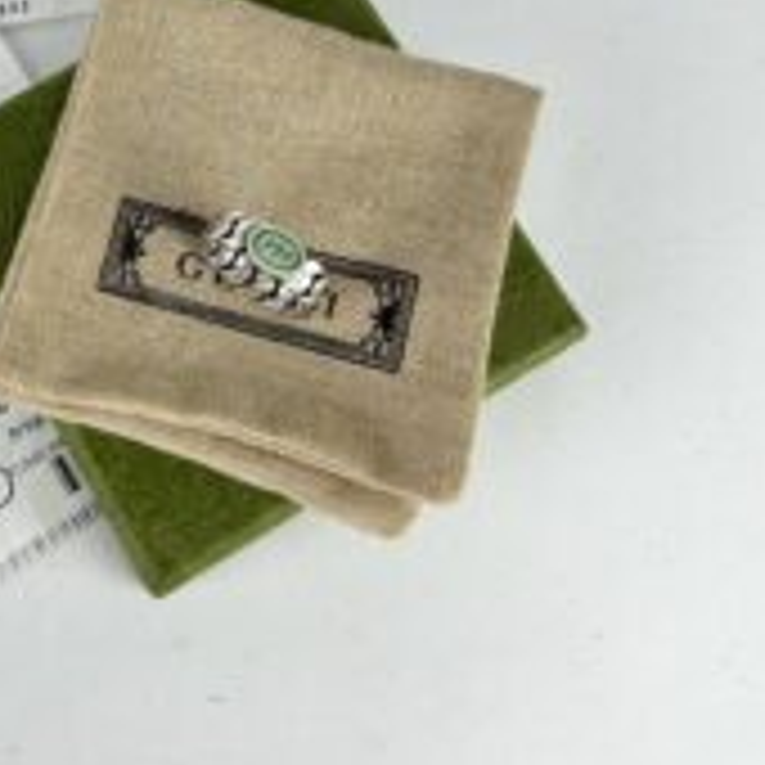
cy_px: 202
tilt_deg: -75.5
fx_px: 1350
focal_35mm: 54
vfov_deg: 31.1
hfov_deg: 30.7
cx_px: 126
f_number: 1.5
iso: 40
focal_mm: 5.7
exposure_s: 1/198
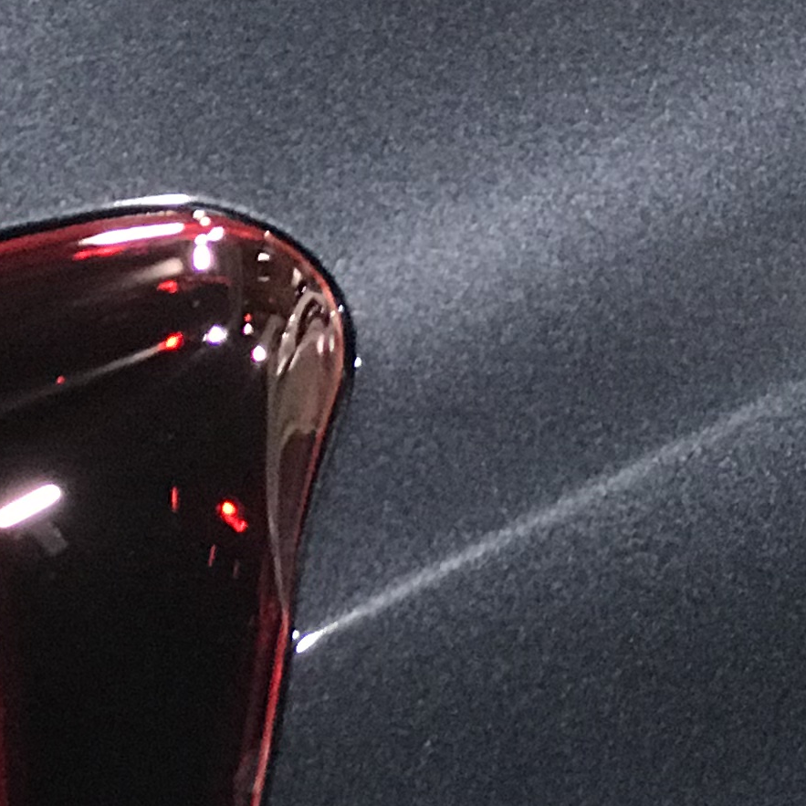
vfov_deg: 7.6
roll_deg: +1.8
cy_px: 744
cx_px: 1112
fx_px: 6059
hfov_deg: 7.5
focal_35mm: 230
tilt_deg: -19.2
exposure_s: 1/61
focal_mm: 6.6
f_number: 2.8
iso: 250
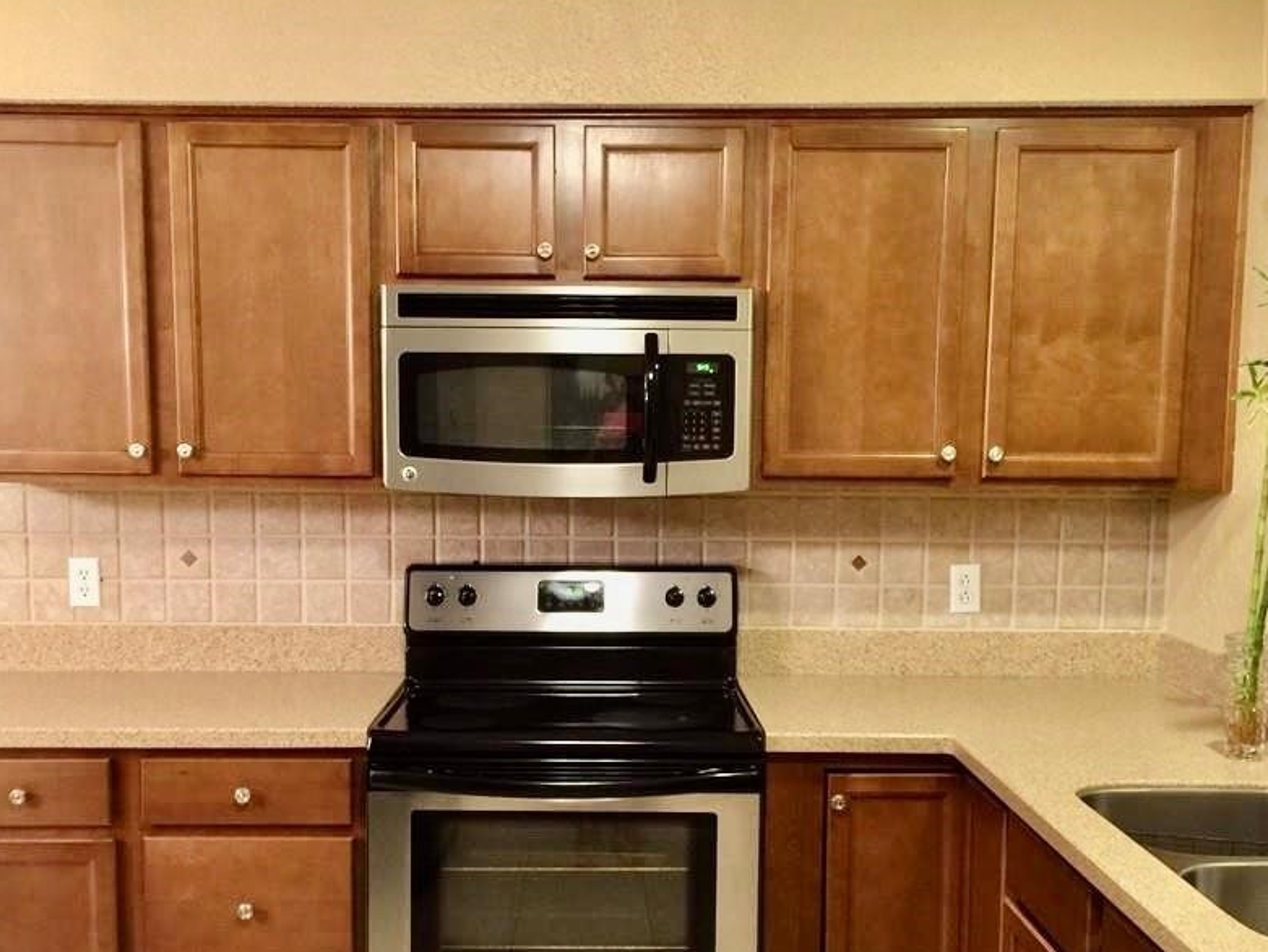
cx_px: 593
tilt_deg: -6.6
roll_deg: -1.1
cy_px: 608
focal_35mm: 38
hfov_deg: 48.9
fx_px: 1392
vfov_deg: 37.5
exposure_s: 1/4
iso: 80
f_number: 2.2
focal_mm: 4.15
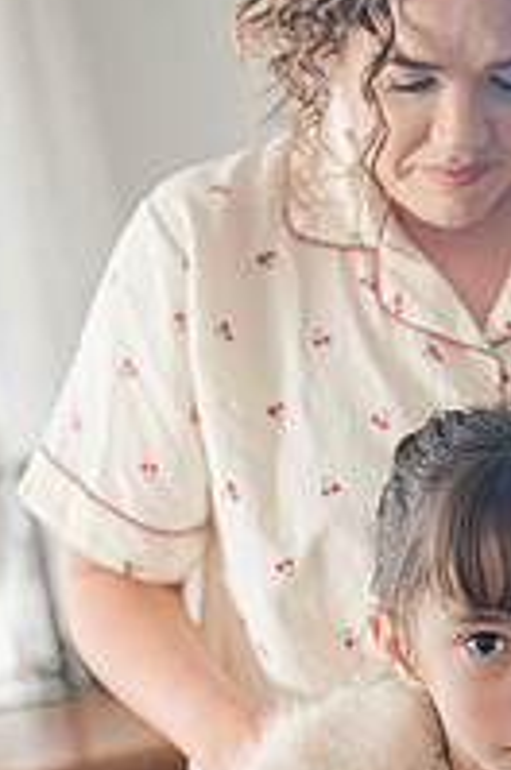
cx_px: 412
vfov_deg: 25.5
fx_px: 1688
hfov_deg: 17.1
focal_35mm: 79
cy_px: 561
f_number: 1.4
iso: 320
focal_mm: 35
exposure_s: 1/200
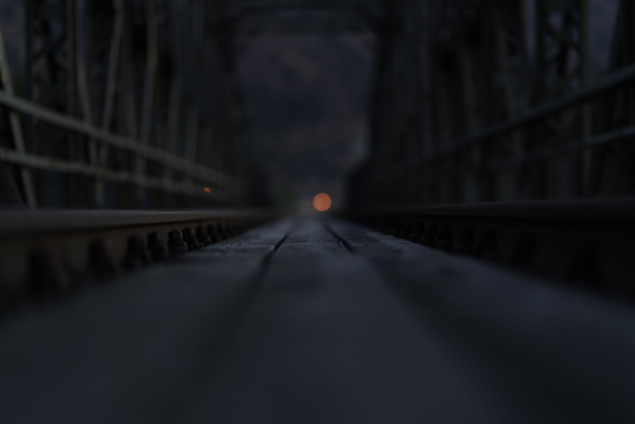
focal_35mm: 85
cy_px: 212
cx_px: 318
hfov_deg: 23.9
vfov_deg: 16.1
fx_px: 1499
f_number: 1.4
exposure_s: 1/3
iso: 50
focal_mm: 85
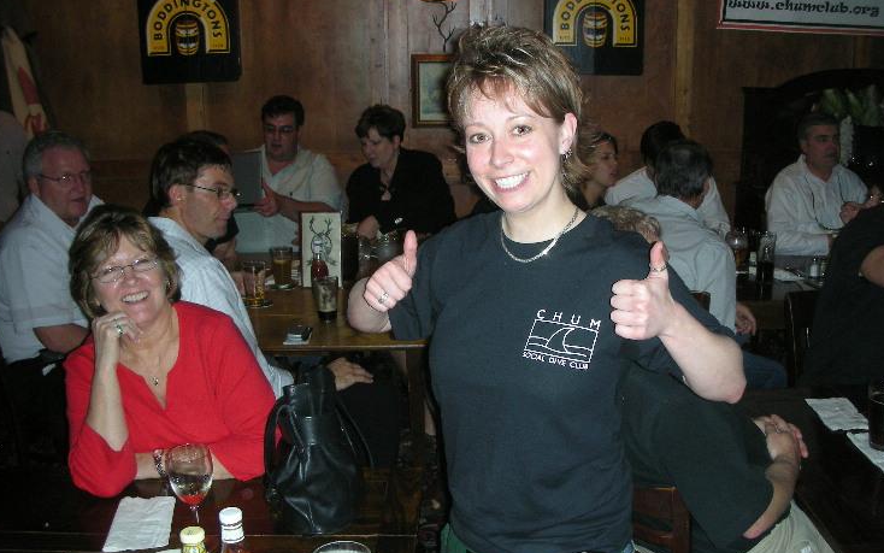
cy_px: 301
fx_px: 940
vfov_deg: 32.8
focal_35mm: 39
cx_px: 449
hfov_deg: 50.4
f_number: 2.8
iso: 135
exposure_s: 1/60
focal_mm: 5.8
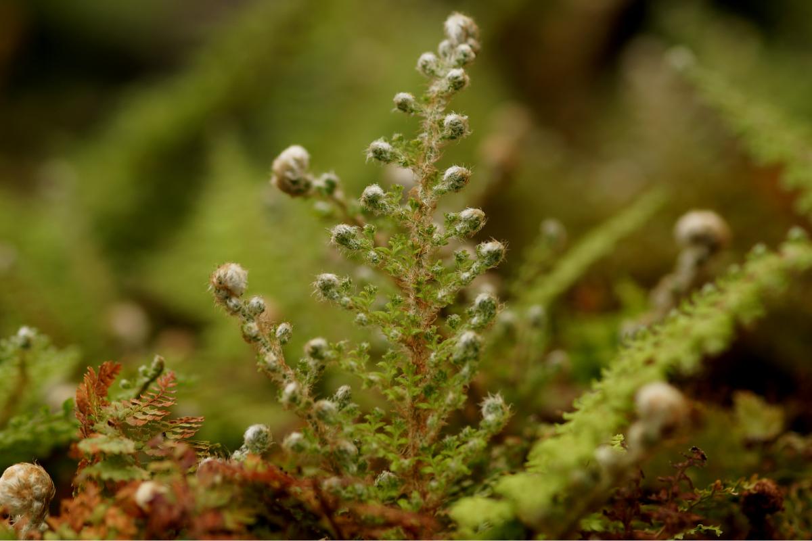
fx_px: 3383
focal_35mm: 150
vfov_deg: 9.1
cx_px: 406
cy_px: 270
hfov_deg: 13.7
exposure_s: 1/160
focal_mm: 100
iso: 125
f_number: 3.2
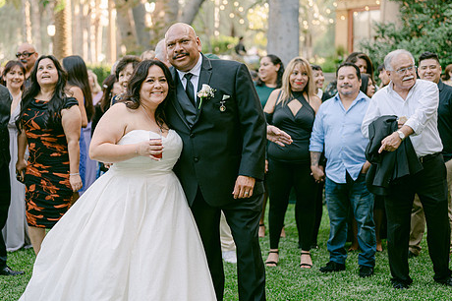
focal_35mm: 63
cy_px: 139
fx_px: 790
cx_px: 175
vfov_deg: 21.5
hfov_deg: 31.8
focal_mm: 50
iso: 100
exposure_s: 1/200
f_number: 1.8
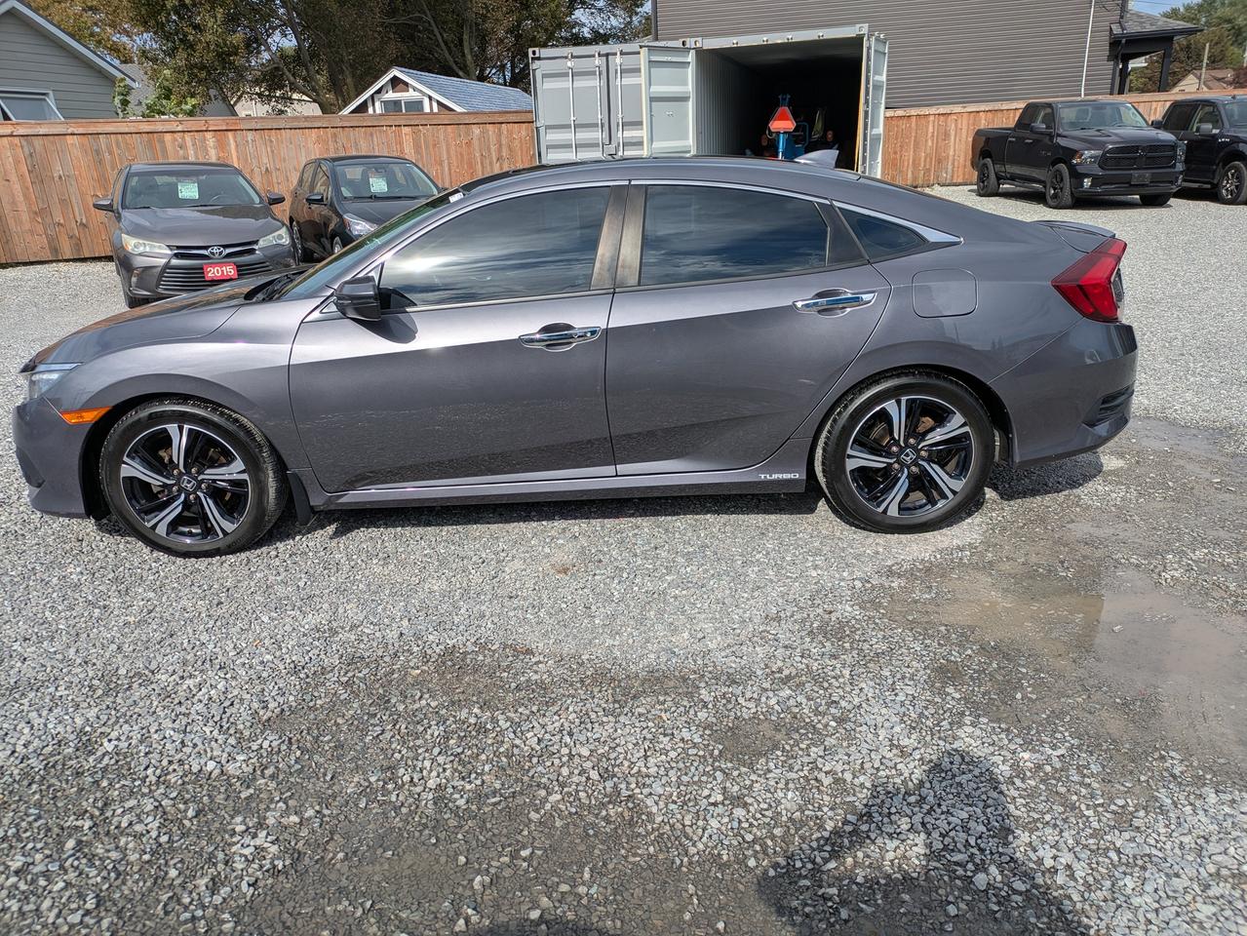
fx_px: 901
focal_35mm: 25
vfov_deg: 54.9
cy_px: 468
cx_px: 624
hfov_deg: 69.4
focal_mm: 5.43
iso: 41
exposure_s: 1/3378
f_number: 1.89
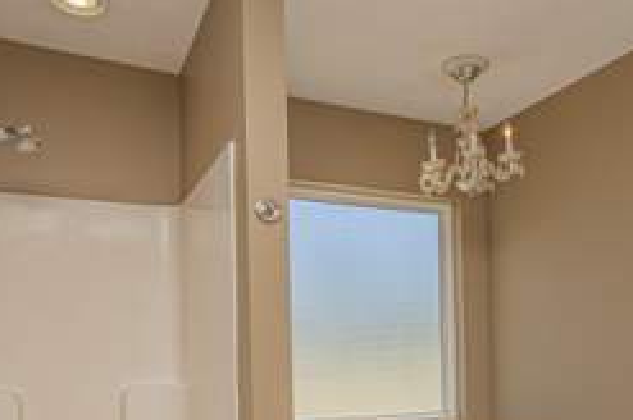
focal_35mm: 35
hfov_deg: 54.3
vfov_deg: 35.9
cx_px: 356
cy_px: 362
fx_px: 615
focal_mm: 12
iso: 400
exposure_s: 1/160
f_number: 11
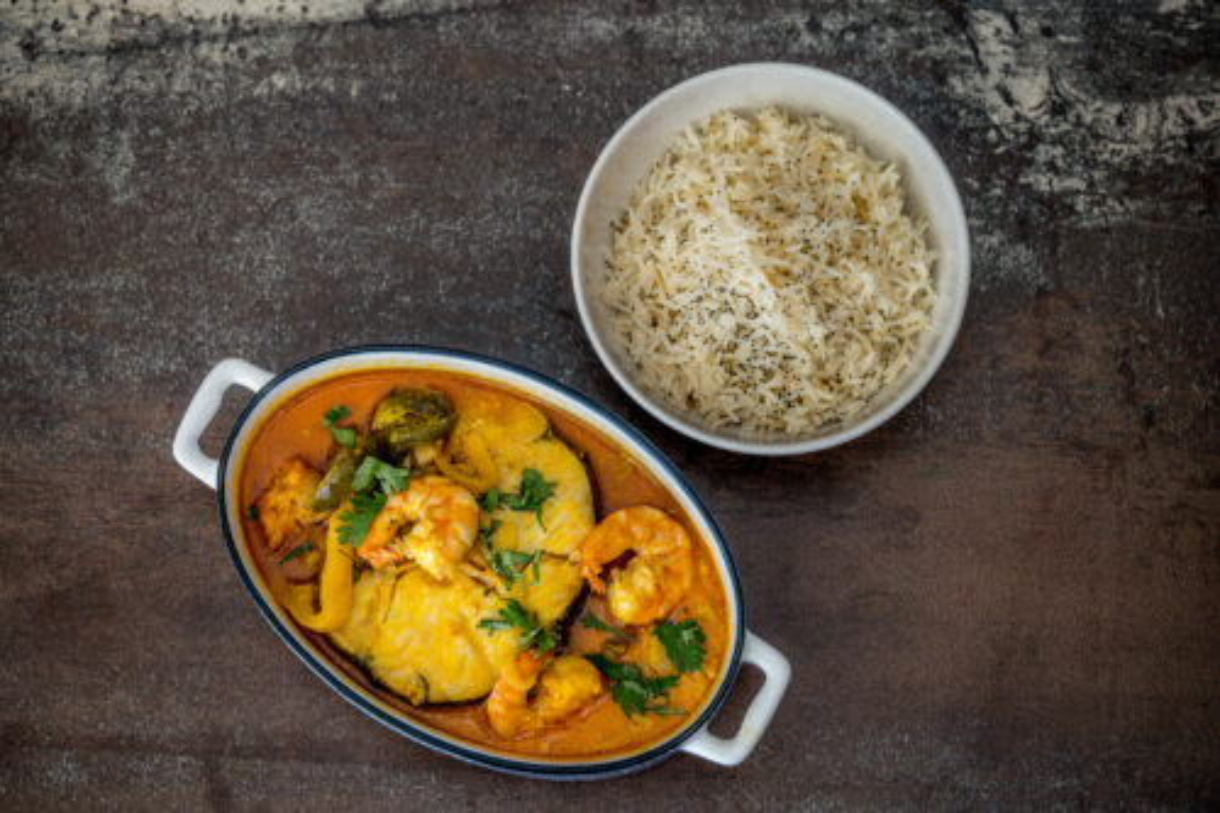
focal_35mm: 90
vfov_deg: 15.2
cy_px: 406
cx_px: 610
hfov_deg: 22.6
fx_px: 3049
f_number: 3.5
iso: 1600
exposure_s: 1/160
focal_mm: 90
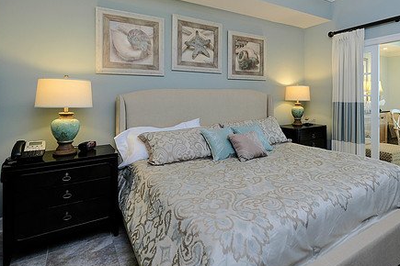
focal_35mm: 20
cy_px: 103
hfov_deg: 82.9
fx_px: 222
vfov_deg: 61.3
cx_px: 242
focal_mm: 10
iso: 400
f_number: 7.1
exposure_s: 1/6
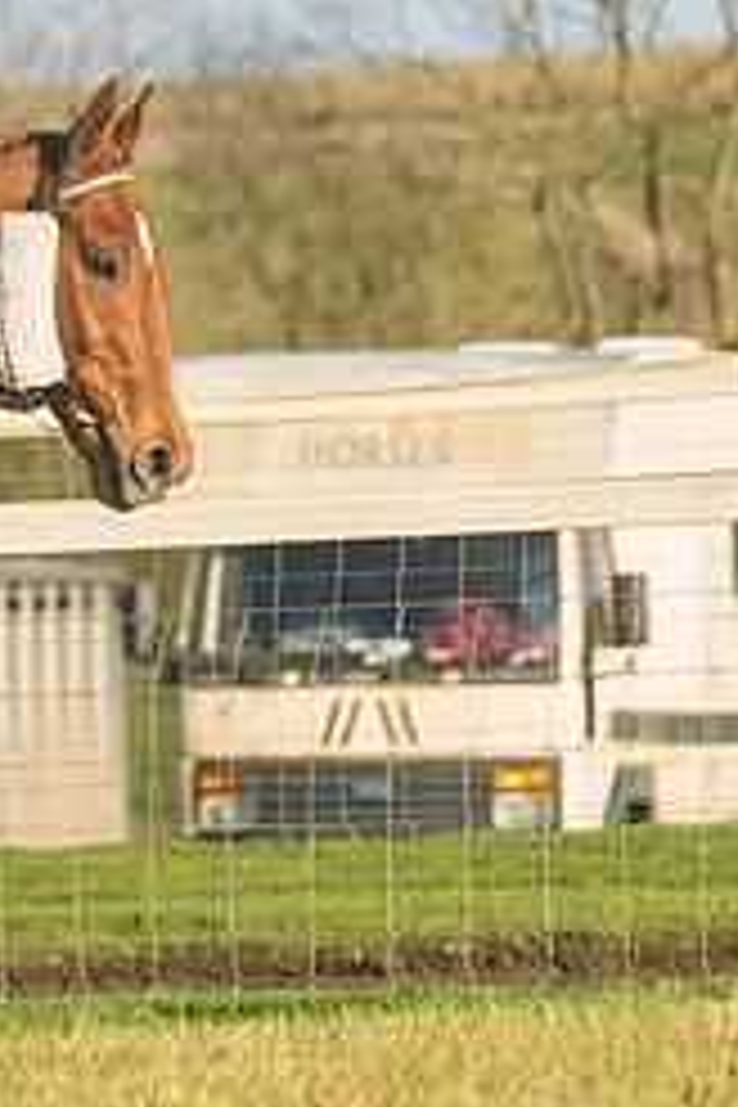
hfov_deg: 2.3
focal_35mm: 602
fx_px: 18510
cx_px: -468
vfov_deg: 3.4
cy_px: 396
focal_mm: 170
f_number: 5
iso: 400
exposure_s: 1/5000
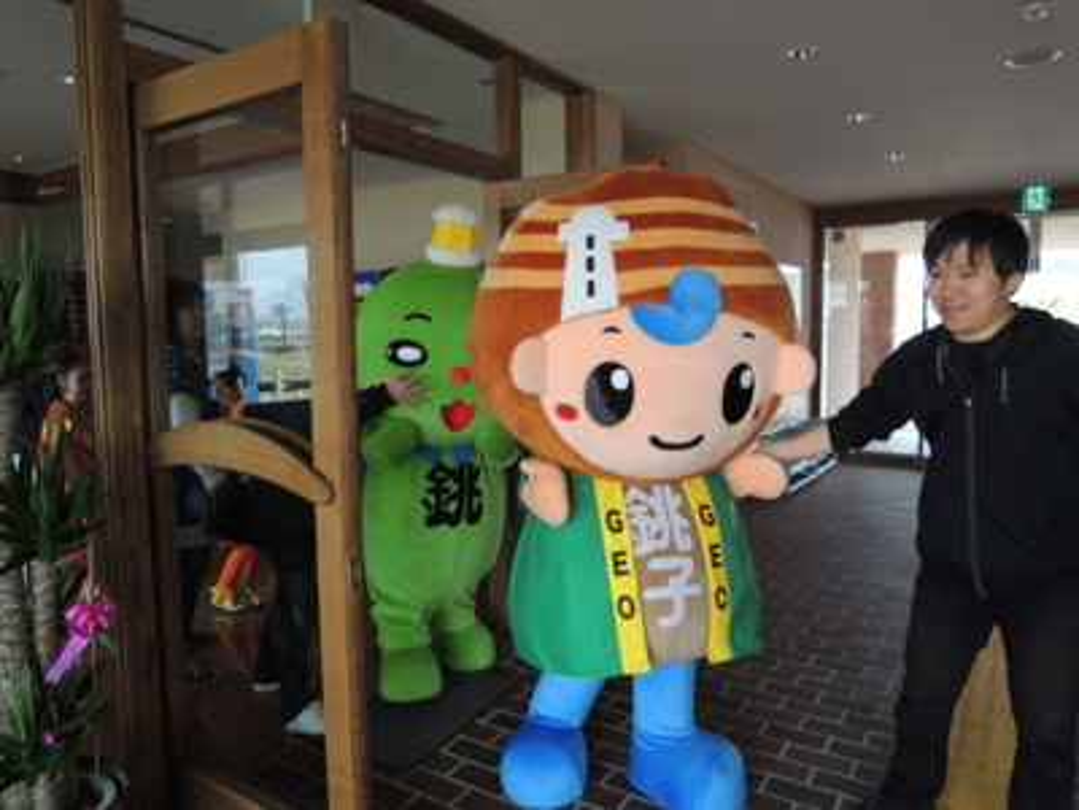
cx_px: 540
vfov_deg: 56.8
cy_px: 405
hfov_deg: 71.6
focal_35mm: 24
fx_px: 748
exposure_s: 1/200
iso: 100
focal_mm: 4.3
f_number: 2.2
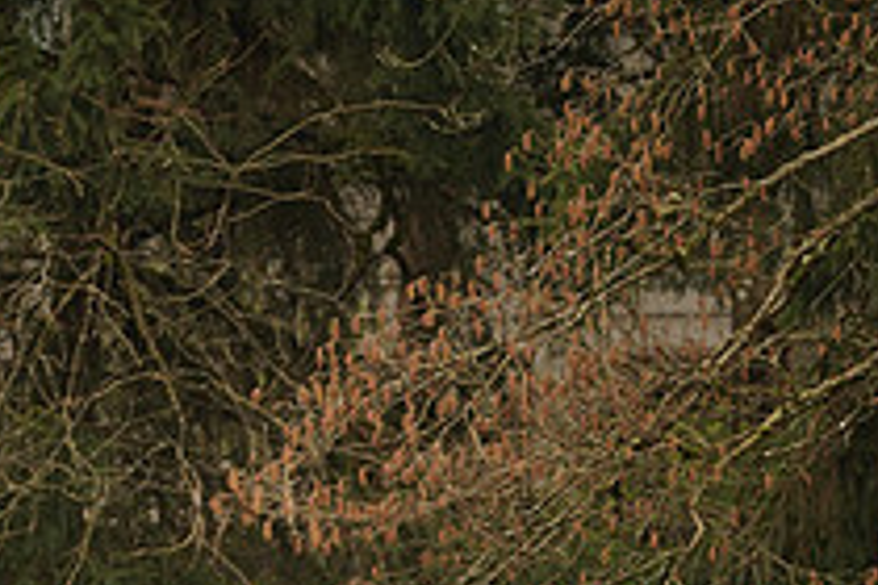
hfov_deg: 1.2
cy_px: 788
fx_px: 40360
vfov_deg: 0.8
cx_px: 247
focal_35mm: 1655
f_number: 4
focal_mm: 600
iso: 400
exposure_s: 1/200
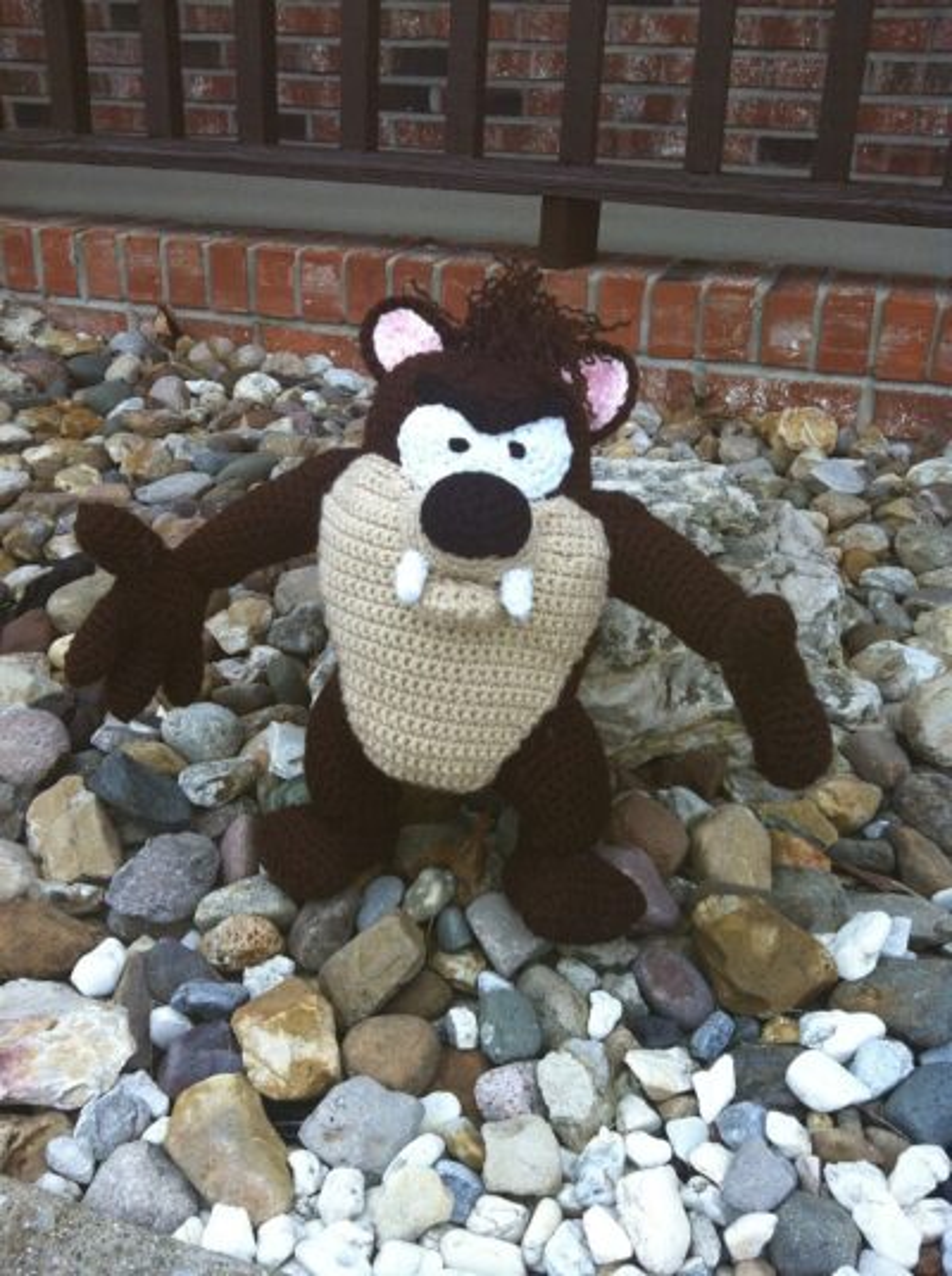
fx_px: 1288
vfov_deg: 52.7
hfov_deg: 40.6
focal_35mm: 35
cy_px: 638
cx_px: 476
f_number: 2.8
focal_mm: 3.85
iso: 100
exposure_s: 1/120
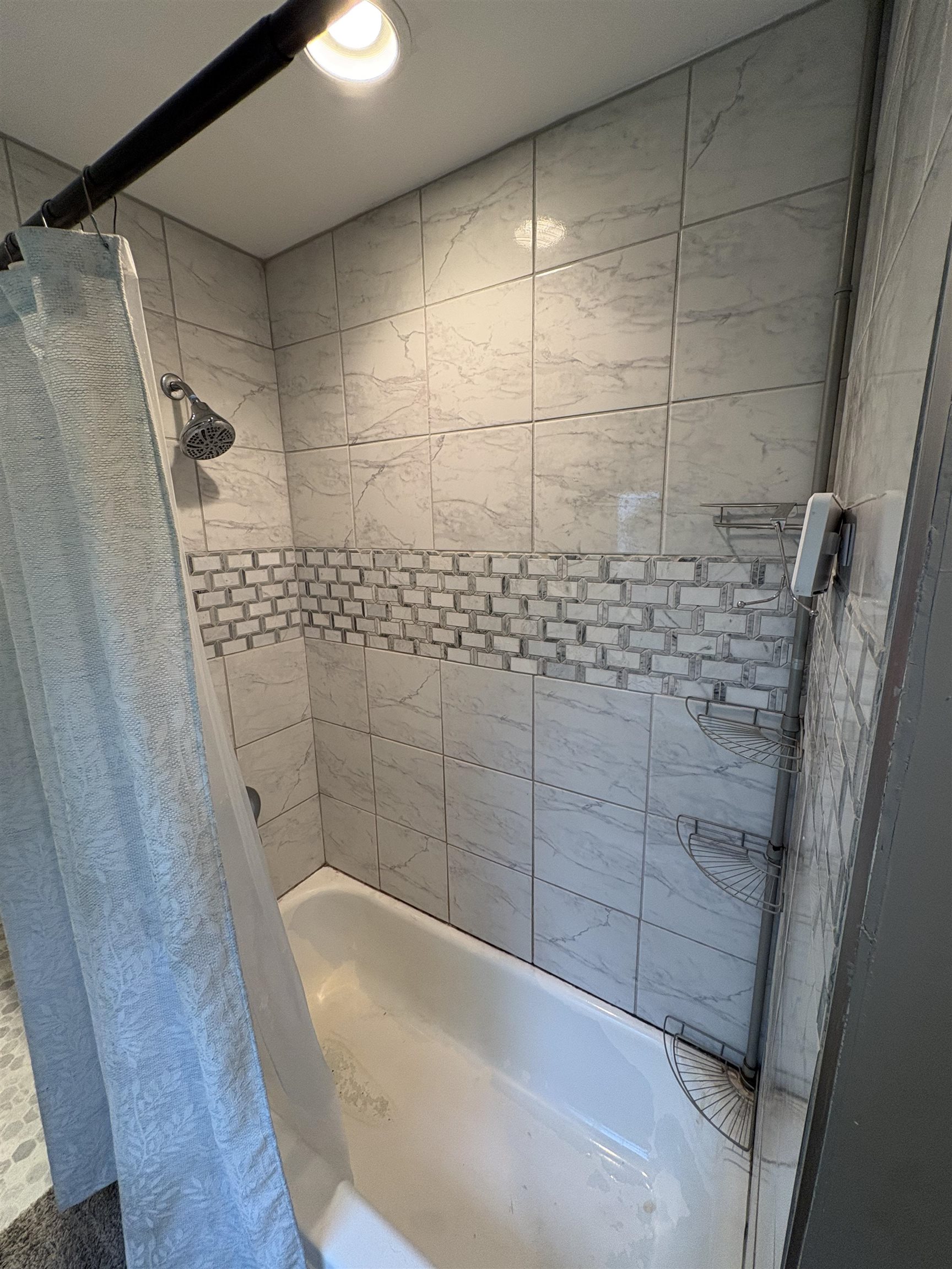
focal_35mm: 14
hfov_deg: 85.7
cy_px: 634
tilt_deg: -12.0
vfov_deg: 102.1
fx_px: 513
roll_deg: +1.3
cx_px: 476
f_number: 2.2
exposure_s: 1/60
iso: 160
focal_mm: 2.22
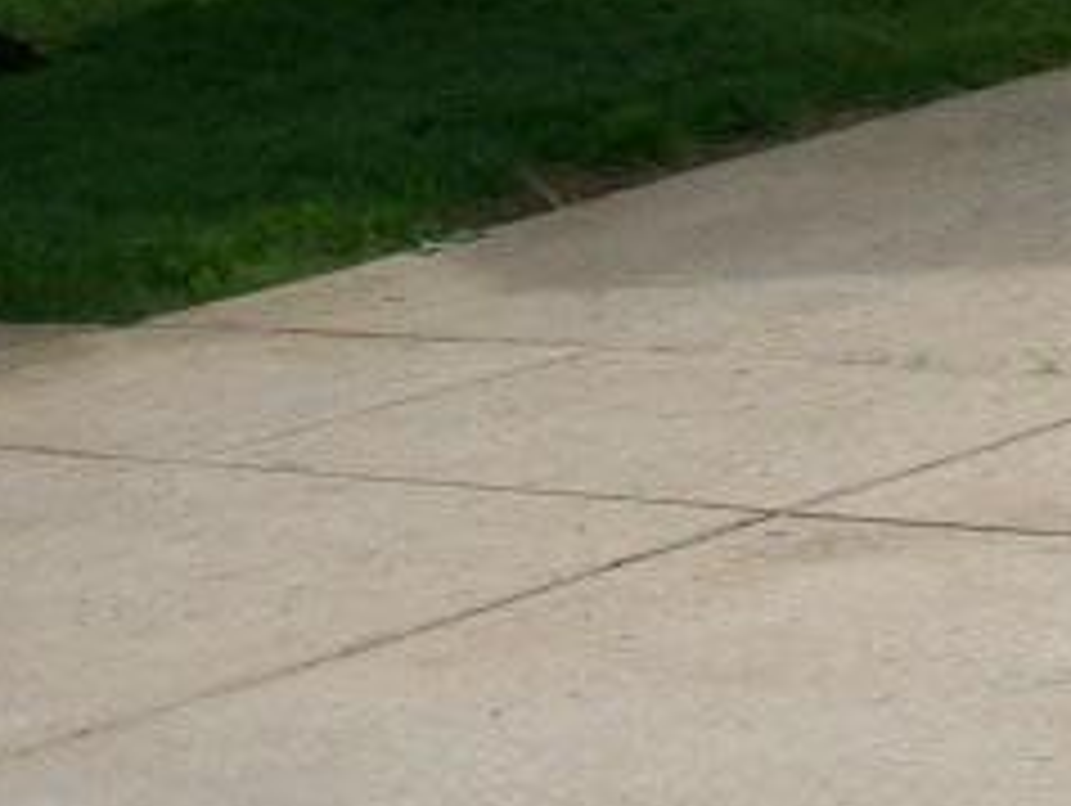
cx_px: 1917
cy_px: -383
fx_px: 5822
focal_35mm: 188
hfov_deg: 10.0
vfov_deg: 7.8
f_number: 5.6
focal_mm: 6.3
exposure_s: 1/320
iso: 80
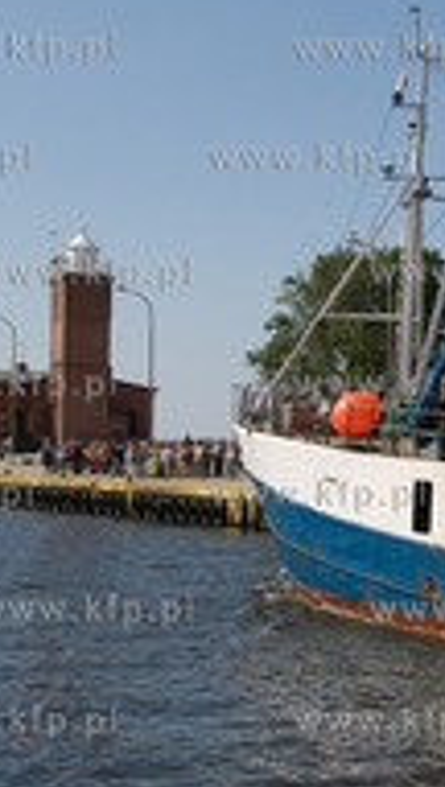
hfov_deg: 14.5
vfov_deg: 26.8
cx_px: 622
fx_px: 1651
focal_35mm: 79
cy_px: 330
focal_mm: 24
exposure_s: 1/250
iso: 100
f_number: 7.1
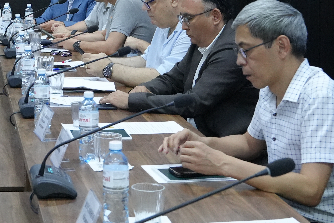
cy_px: -17
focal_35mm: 99
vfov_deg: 13.5
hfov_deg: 19.3
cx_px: -71
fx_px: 923
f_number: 4
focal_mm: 25.3
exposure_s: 1/160
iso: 4000
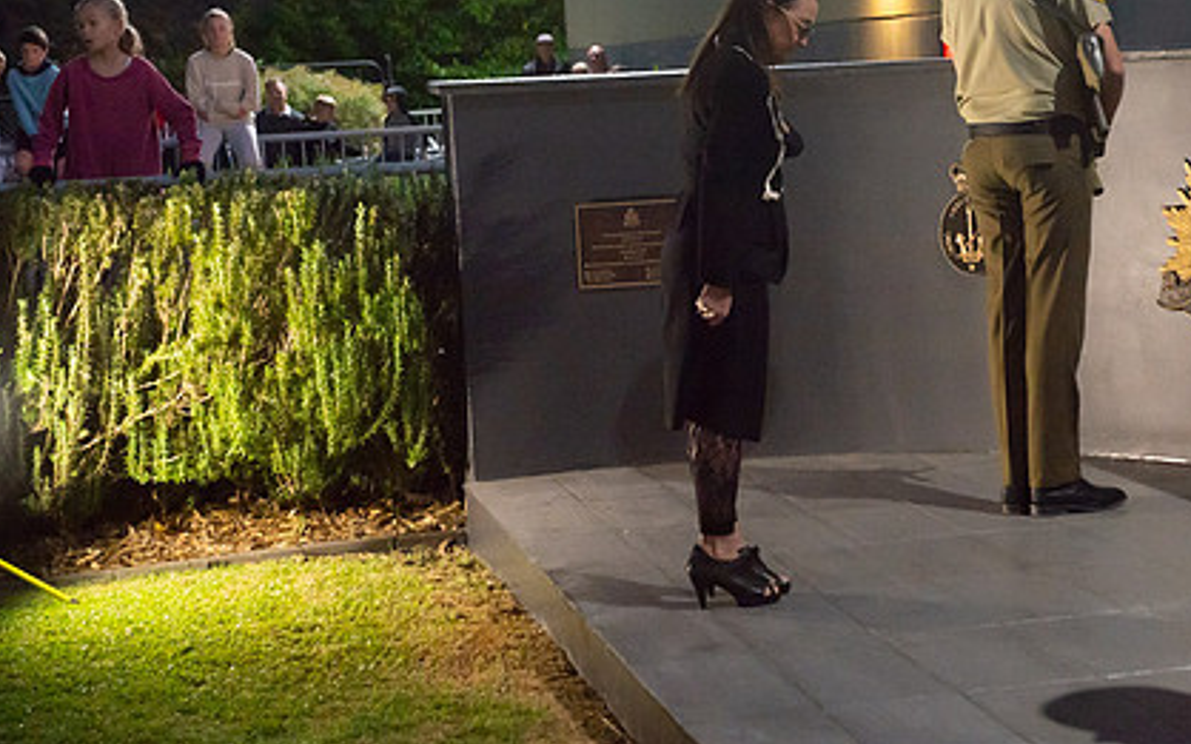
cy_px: 296
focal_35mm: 82
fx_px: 2661
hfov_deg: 25.1
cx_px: 781
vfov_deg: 15.9
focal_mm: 58
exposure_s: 1/125
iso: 3200
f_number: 5.6
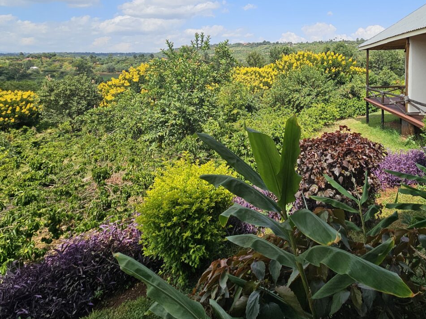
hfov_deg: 75.8
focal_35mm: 21
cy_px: 76
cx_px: 294
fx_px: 258
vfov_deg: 59.6
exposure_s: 1/1989
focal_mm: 2.2
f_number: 2.2
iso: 50
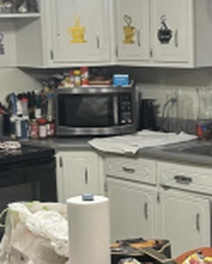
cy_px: 176
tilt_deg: -10.9
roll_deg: +0.7
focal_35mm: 109
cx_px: 166
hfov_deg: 14.1
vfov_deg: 17.6
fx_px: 855
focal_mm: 5.7
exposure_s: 1/60
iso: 125
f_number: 1.5
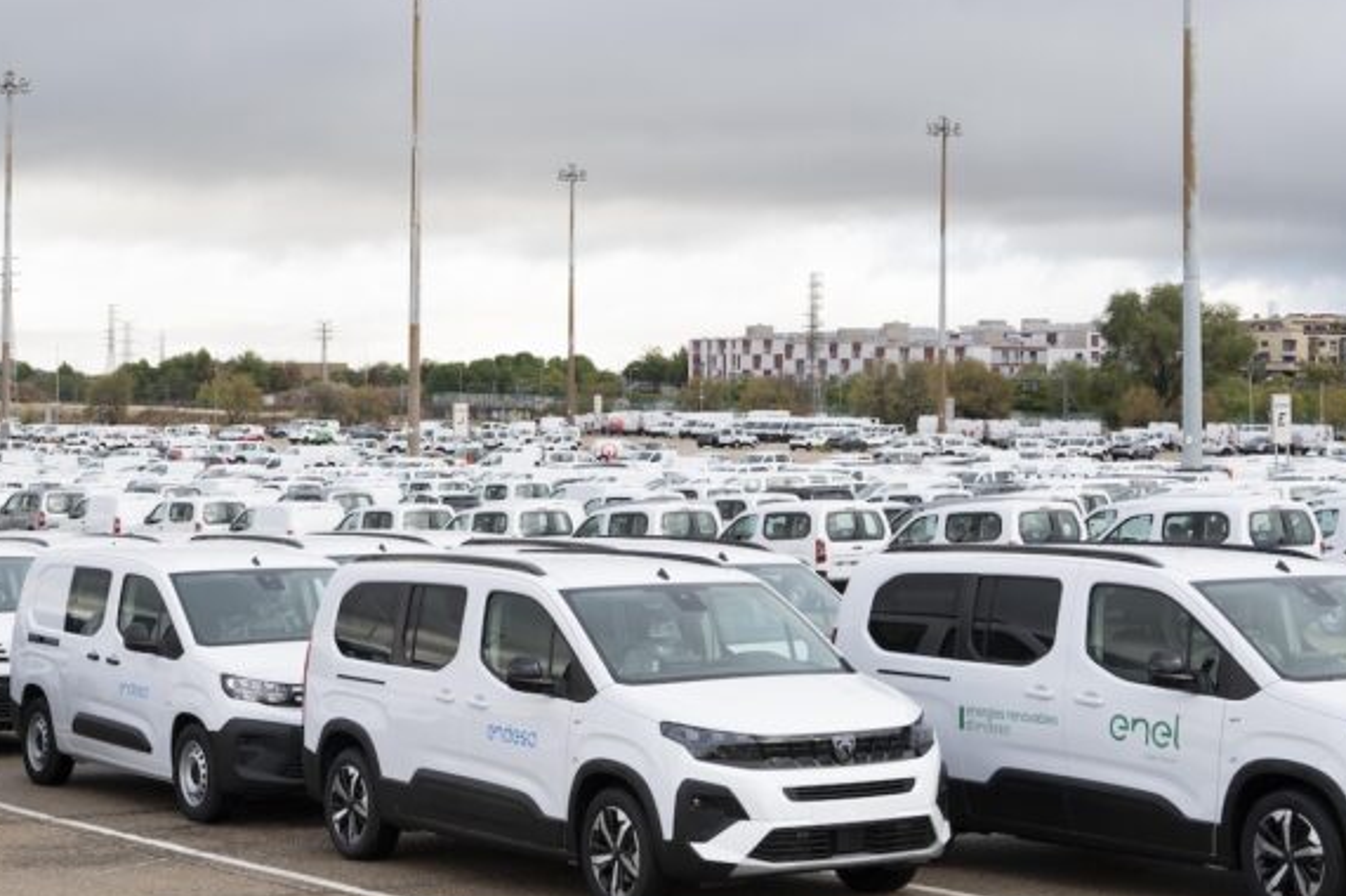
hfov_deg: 27.5
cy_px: 444
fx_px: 2728
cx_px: 413
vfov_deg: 18.6
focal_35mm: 73
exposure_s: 1/125
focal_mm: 39
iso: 160
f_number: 8
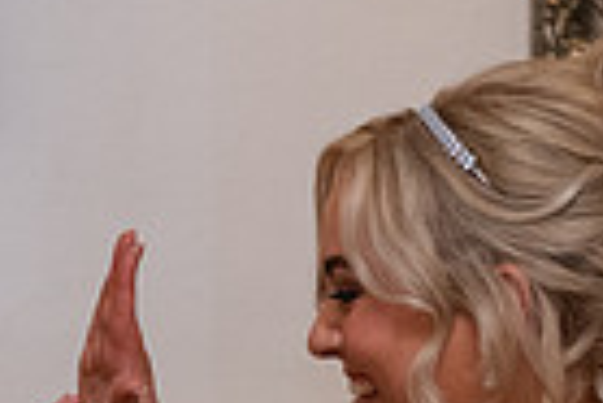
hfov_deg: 6.9
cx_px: -169
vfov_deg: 4.7
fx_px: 4930
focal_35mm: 294
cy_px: 635
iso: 1000
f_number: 5
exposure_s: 1/160
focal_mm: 70
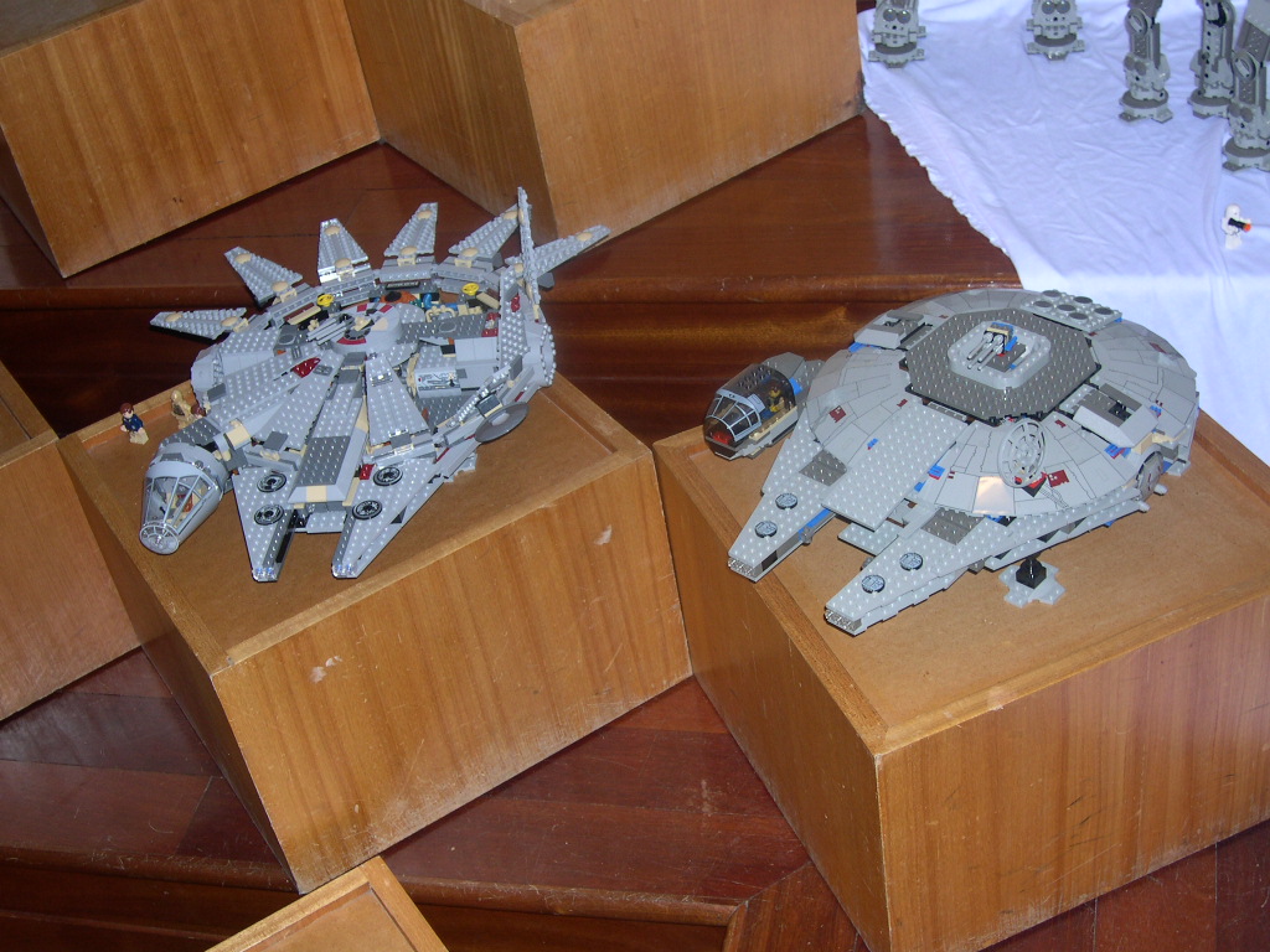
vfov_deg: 30.9
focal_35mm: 47
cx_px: 635
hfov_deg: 40.4
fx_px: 1724
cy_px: 476
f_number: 3.1
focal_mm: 10.1
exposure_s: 1/60
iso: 100
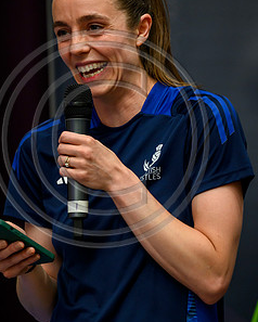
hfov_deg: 5.5
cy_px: 138
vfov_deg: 6.8
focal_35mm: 284
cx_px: 100
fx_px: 2708
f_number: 3.5
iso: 4000
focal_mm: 200
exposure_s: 1/400
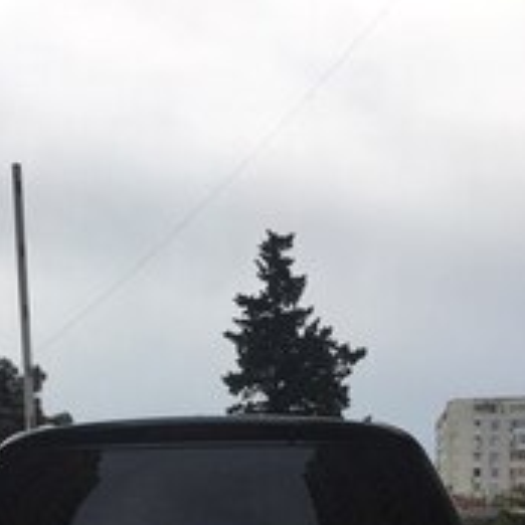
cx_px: 190
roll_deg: +1.0
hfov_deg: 23.6
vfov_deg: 20.8
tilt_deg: -1.5
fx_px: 1253
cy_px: 739
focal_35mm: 73
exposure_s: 1/1799
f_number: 2.2
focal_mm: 4.15
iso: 32
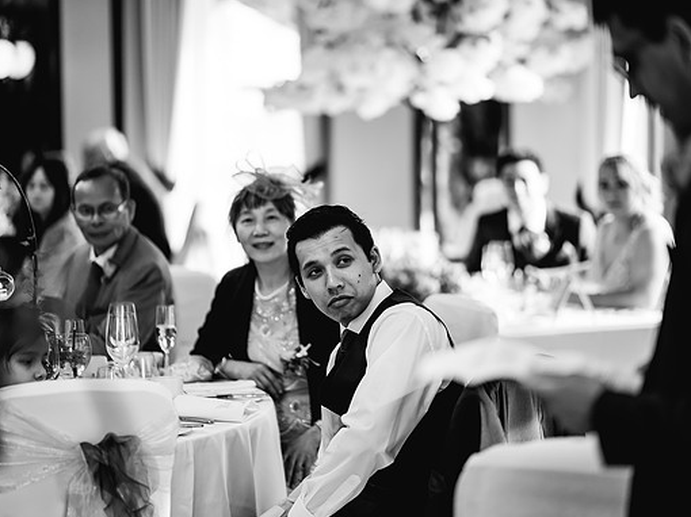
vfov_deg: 15.9
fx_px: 1856
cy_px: 259
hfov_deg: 21.1
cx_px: 362
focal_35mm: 93
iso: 200
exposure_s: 1/250
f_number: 1.4
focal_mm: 85
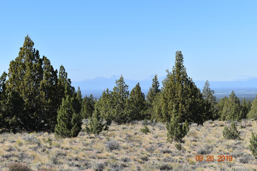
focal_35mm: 82
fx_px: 589
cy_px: 86
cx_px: 128
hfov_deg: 24.6
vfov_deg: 16.6
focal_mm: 55
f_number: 8
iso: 100
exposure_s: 1/250
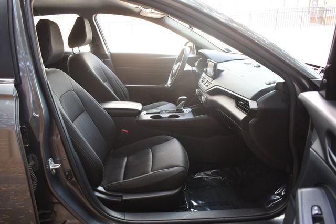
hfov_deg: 67.4
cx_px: 168
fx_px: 252
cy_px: 112
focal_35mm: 27
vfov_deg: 47.9
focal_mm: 18
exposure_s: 1/200
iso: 800
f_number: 3.5
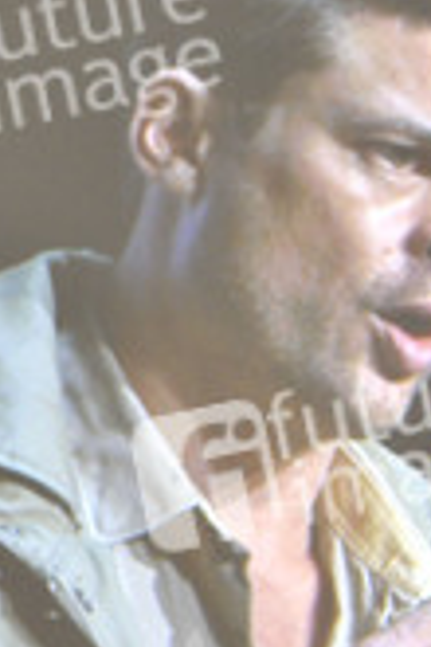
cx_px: 449
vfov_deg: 8.1
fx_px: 4561
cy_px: 655
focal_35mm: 254
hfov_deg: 5.4
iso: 1600
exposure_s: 1/125
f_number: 5
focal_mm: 70
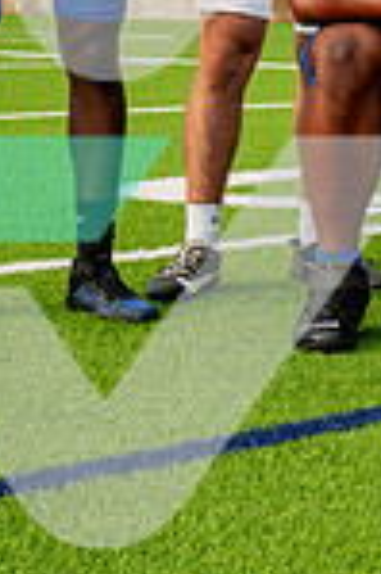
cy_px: -125
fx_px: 2609
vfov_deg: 12.2
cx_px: 762
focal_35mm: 164
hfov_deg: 8.0
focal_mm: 42
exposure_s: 1/320
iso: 200
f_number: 7.1
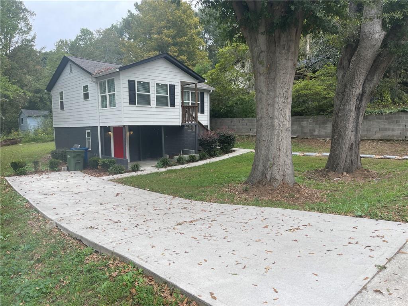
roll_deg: +0.6
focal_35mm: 25
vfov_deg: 54.9
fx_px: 295
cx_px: 204
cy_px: 153
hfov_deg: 69.4
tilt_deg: -5.3
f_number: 1.6
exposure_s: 1/638
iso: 32
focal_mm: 5.1
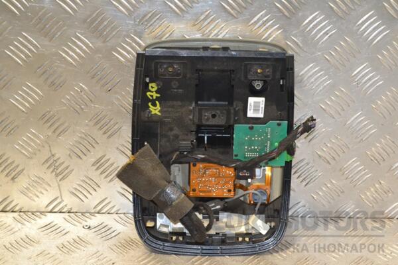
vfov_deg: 16.6
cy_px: 132
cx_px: 199
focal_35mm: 82
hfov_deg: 24.6
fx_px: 912
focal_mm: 55
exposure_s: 1/200
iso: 3200
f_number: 9
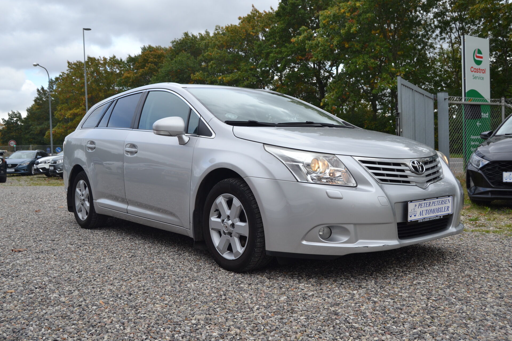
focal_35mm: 34
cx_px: 256
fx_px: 491
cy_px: 170
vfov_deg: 38.4
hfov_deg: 55.1
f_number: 6.3
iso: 100
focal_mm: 23
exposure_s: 1/160
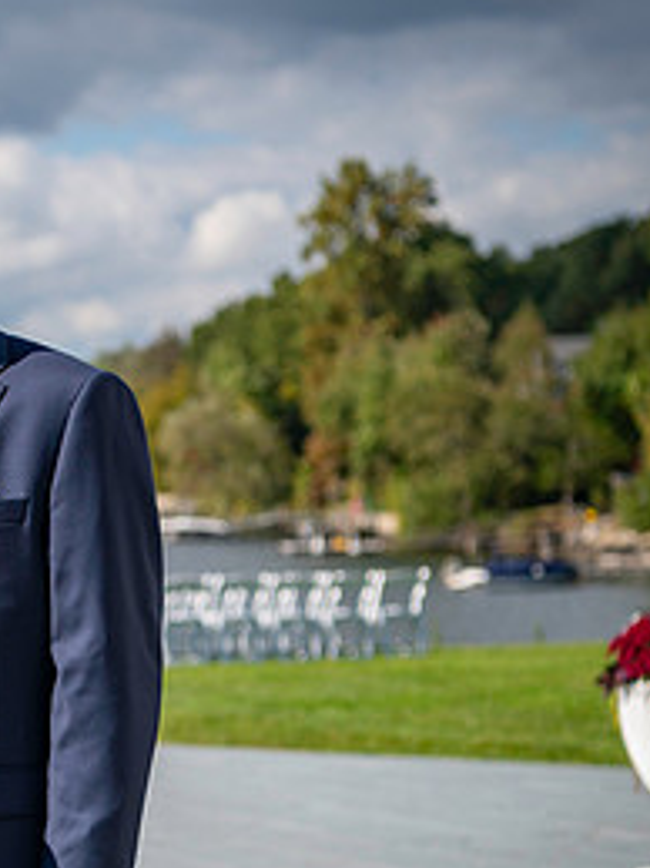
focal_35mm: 125
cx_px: -117
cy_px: 556
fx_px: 3132
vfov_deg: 15.8
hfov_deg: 11.6
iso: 160
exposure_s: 1/3200
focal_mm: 58
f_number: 3.5
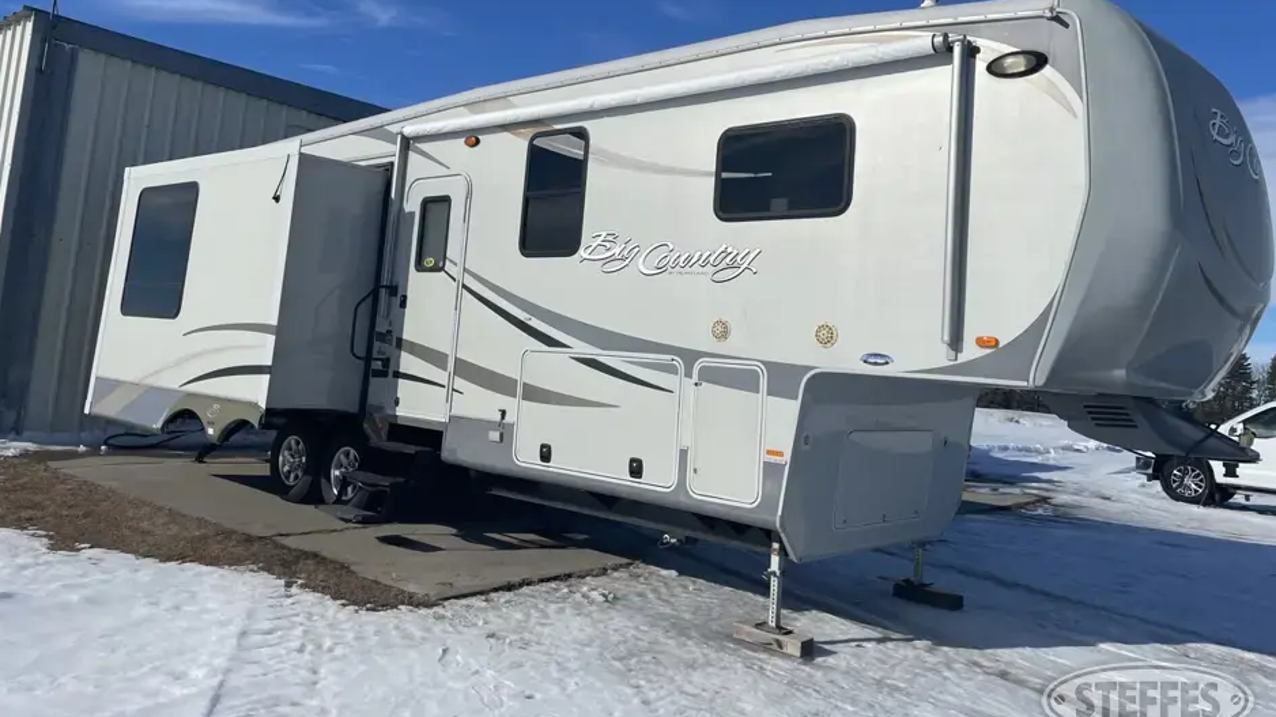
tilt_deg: +7.6
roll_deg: -3.7
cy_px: 265
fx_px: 981
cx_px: 630
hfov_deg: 66.1
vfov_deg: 39.9
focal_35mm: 29
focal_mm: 4.2
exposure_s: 1/11905
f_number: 1.6
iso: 32
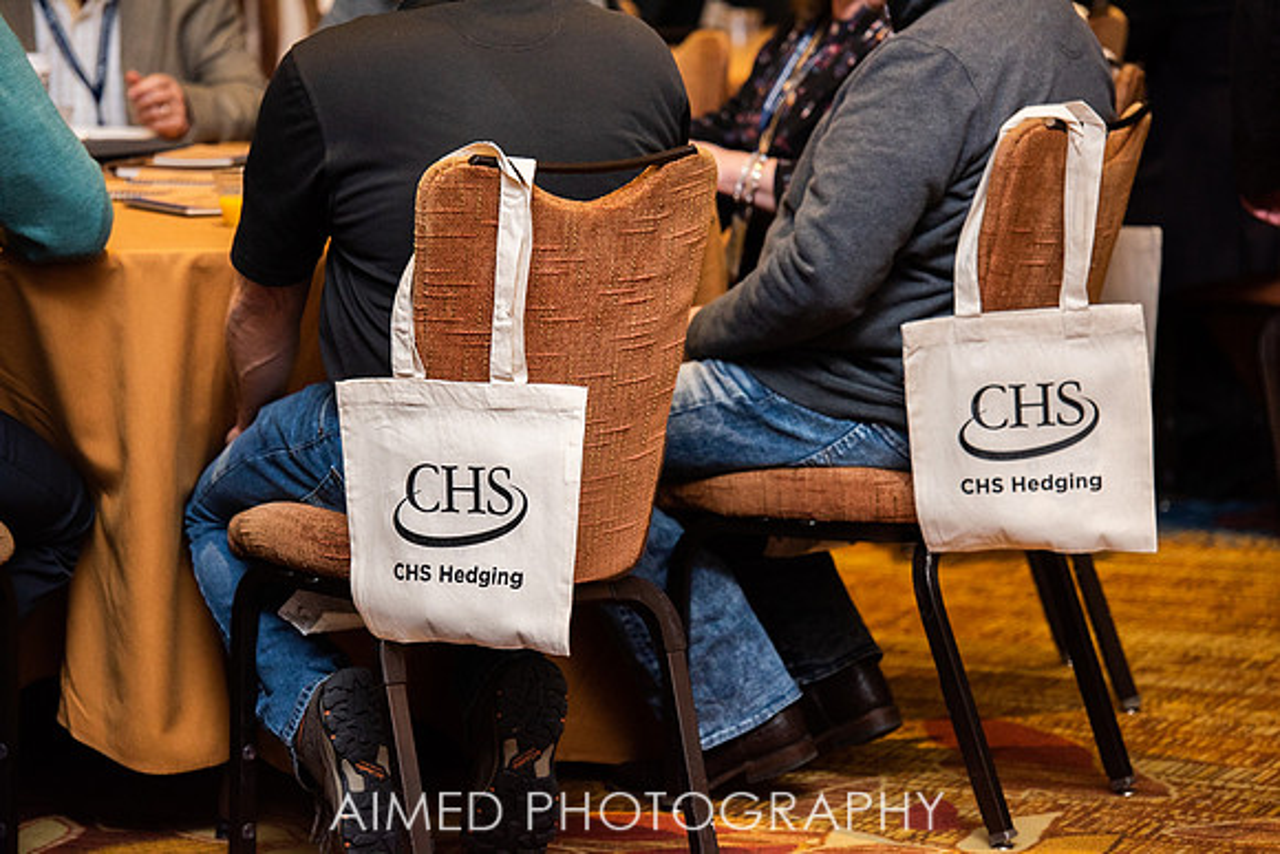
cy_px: 427
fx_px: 5512
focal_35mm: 155
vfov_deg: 8.9
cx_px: 640
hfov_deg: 13.2
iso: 1000
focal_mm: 155
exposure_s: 1/200
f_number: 4
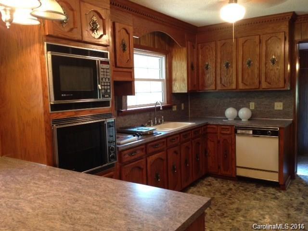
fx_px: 294
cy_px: 116
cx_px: 154
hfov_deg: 55.4
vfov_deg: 42.9
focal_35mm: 33
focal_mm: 4.12
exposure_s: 1/20
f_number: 2.4
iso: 250
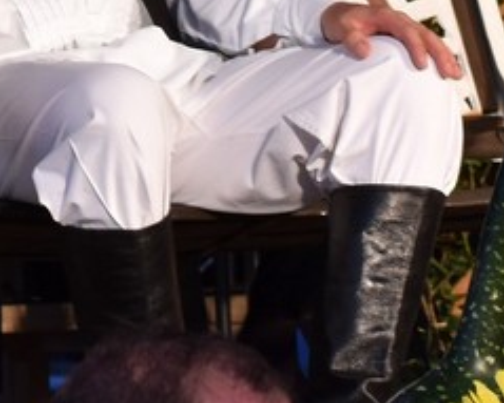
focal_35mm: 619
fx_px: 9230
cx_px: -647
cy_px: -601
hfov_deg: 3.1
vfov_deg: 2.5
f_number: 5.6
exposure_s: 1/100
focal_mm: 70
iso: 400
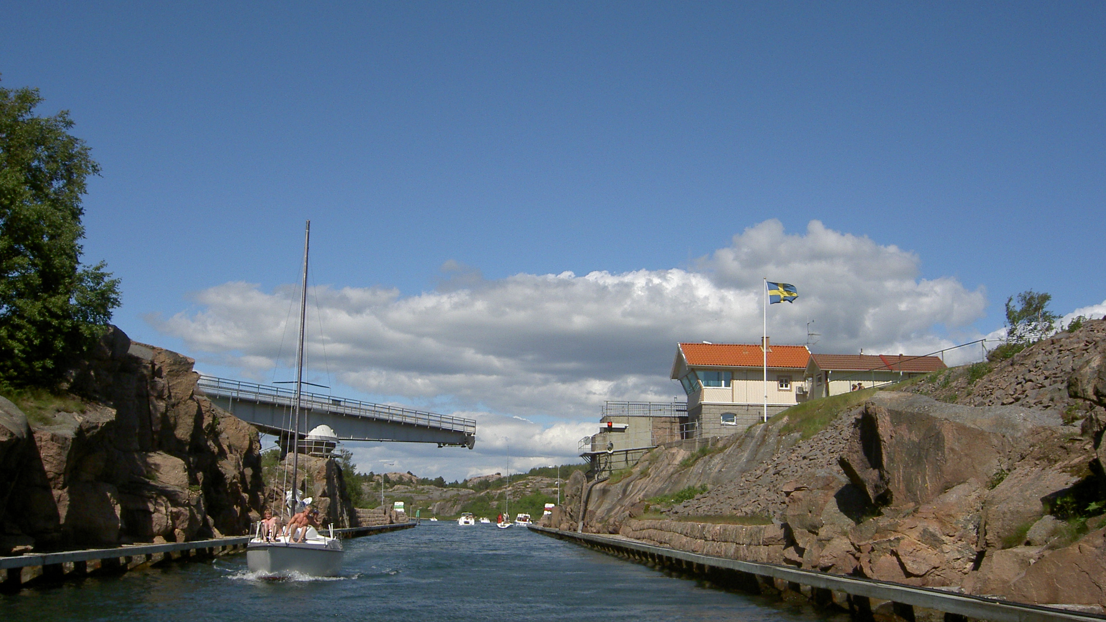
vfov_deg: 31.2
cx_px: 552
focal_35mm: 38
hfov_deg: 52.8
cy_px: 333
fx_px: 1114
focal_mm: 5.6
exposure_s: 1/1600
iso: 100
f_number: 4.7
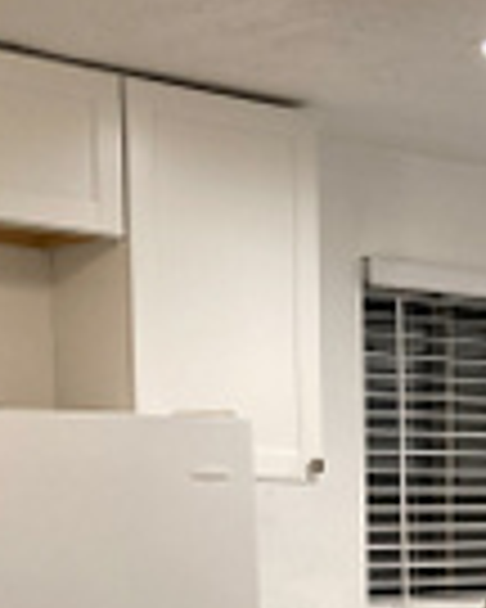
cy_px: 856
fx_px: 1744
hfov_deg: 15.1
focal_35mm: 97
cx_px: 634
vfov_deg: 18.0
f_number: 1.8
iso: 125
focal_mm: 3.99
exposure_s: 1/60
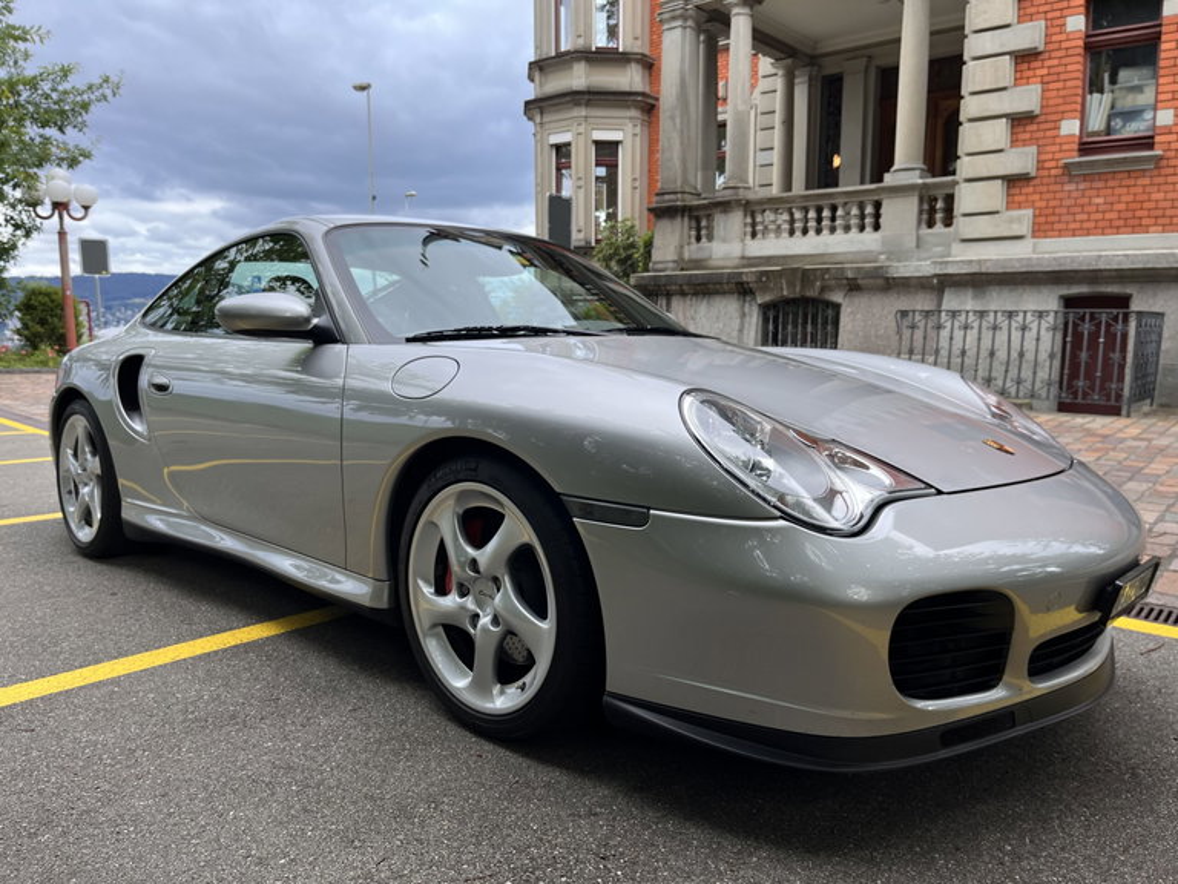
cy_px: 442
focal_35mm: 26
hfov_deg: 67.3
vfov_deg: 53.1
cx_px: 589
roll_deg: +0.3
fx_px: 885
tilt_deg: -9.4
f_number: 1.6
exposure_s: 1/804
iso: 50
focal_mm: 5.1
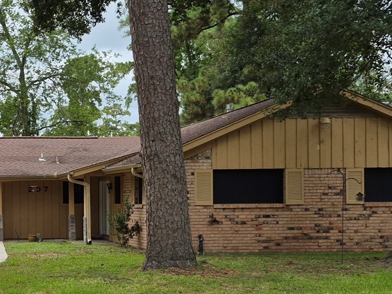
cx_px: -22
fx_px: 759
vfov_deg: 21.8
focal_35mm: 67
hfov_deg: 27.0
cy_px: 211
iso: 80
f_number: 1.8
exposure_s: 1/5744
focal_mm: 5.4
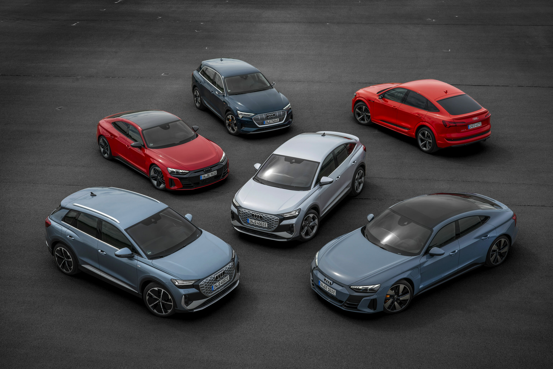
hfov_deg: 39.6
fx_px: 768
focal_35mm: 50
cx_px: 276
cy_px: 184
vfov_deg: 27.0
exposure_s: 1/125
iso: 100
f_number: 11
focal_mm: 50
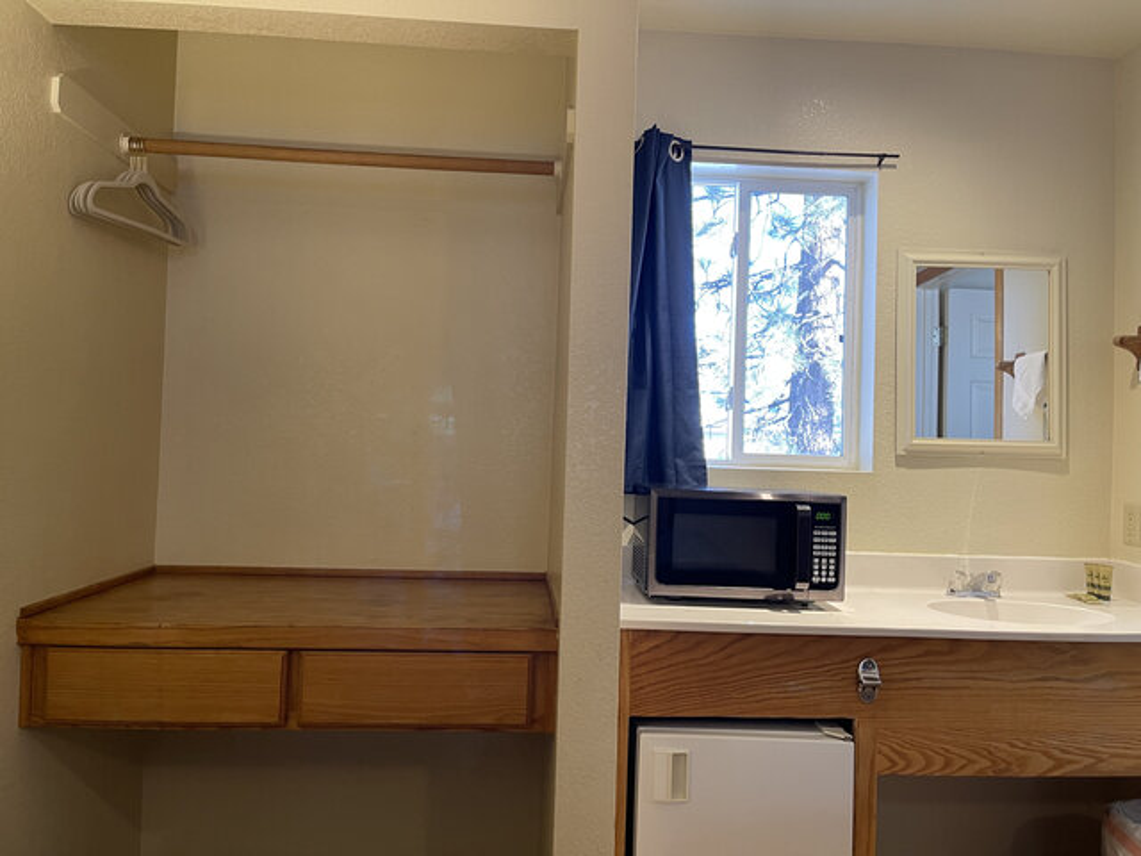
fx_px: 857
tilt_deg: -0.2
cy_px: 428
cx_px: 570
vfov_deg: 53.1
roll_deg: -2.2
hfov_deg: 67.3
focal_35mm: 26
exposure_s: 1/60
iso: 100
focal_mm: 5.1
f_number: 1.6
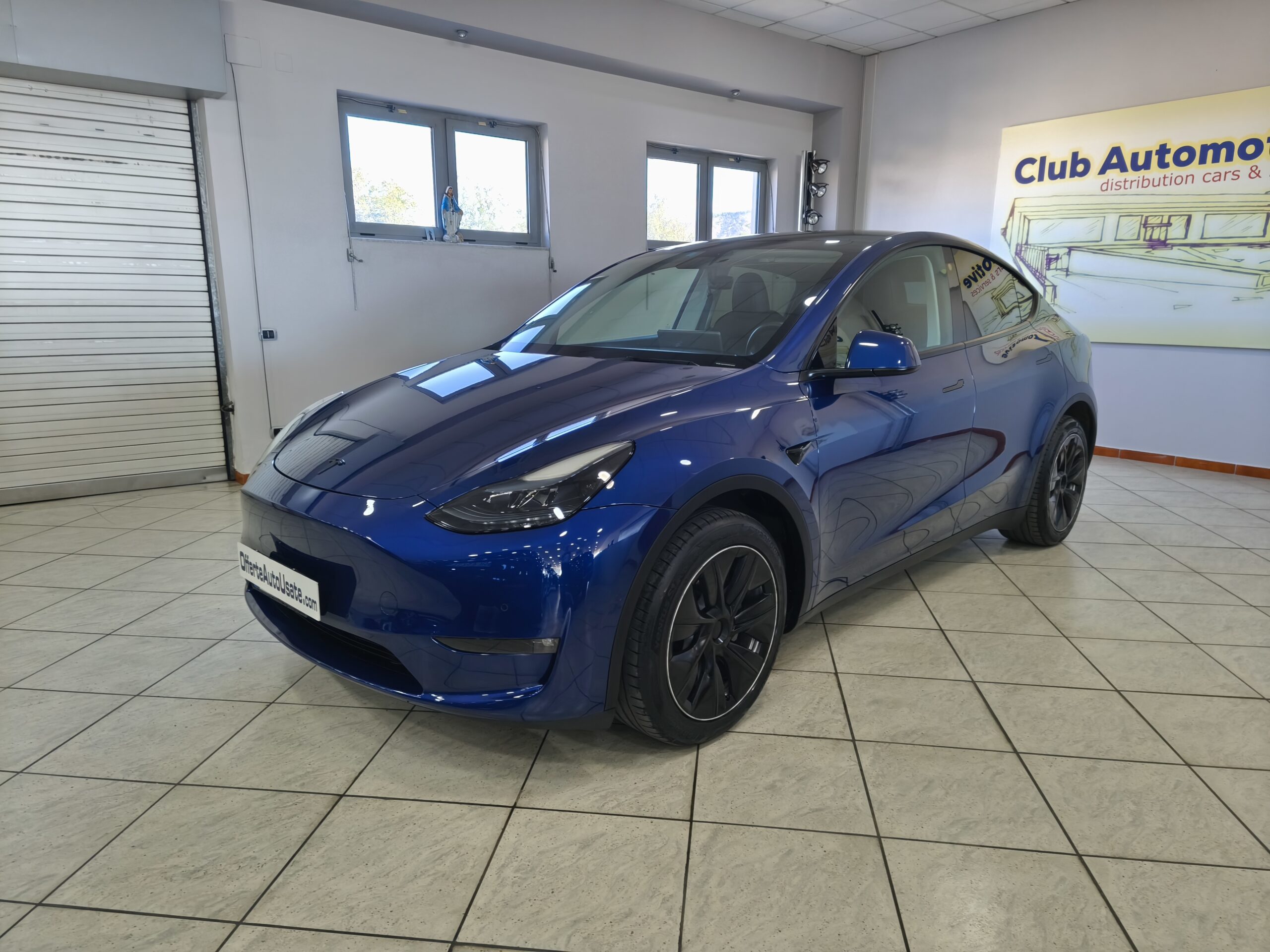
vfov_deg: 58.9
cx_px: 635
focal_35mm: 23
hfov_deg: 73.9
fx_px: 844
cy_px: 476
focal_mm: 5.35
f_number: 1.7
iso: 500
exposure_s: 1/50
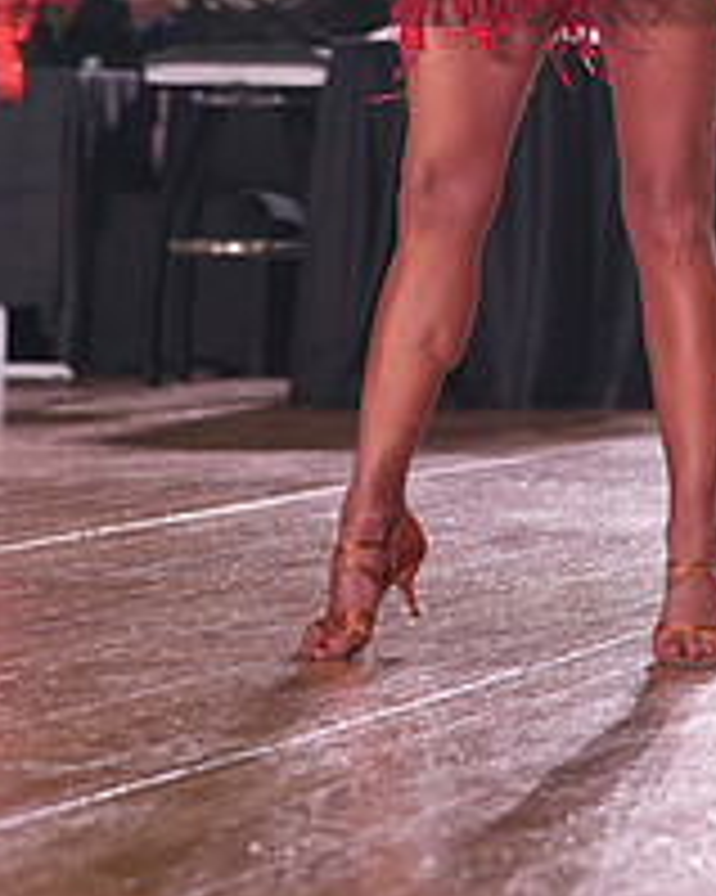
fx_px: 6097
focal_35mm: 230
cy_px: -122
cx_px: 209
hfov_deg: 6.7
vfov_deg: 8.3
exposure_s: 1/500
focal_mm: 84
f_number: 4
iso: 1250
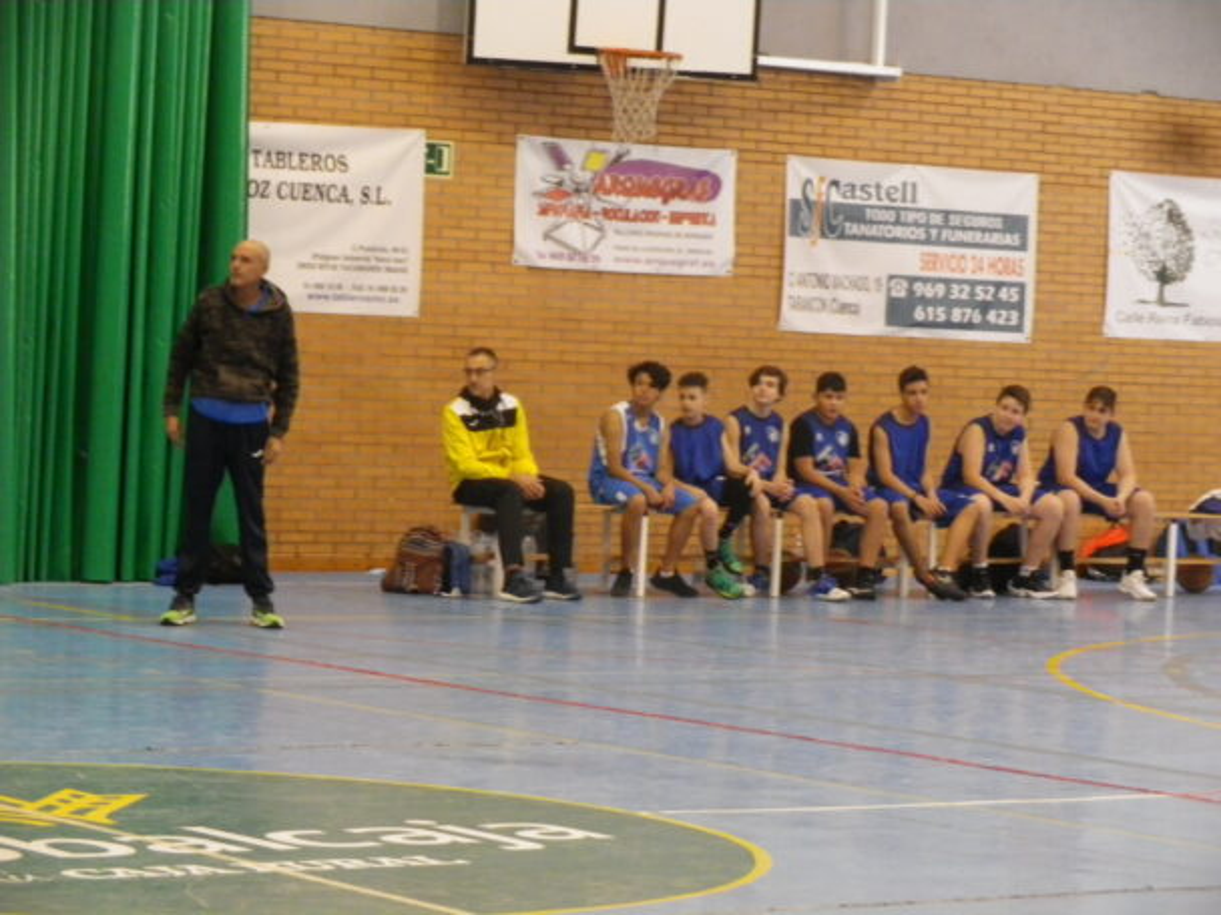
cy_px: 458
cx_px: 610
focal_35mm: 124
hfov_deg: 15.9
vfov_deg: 12.0
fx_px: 4374
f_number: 5.2
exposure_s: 1/30
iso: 500
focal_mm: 22.2
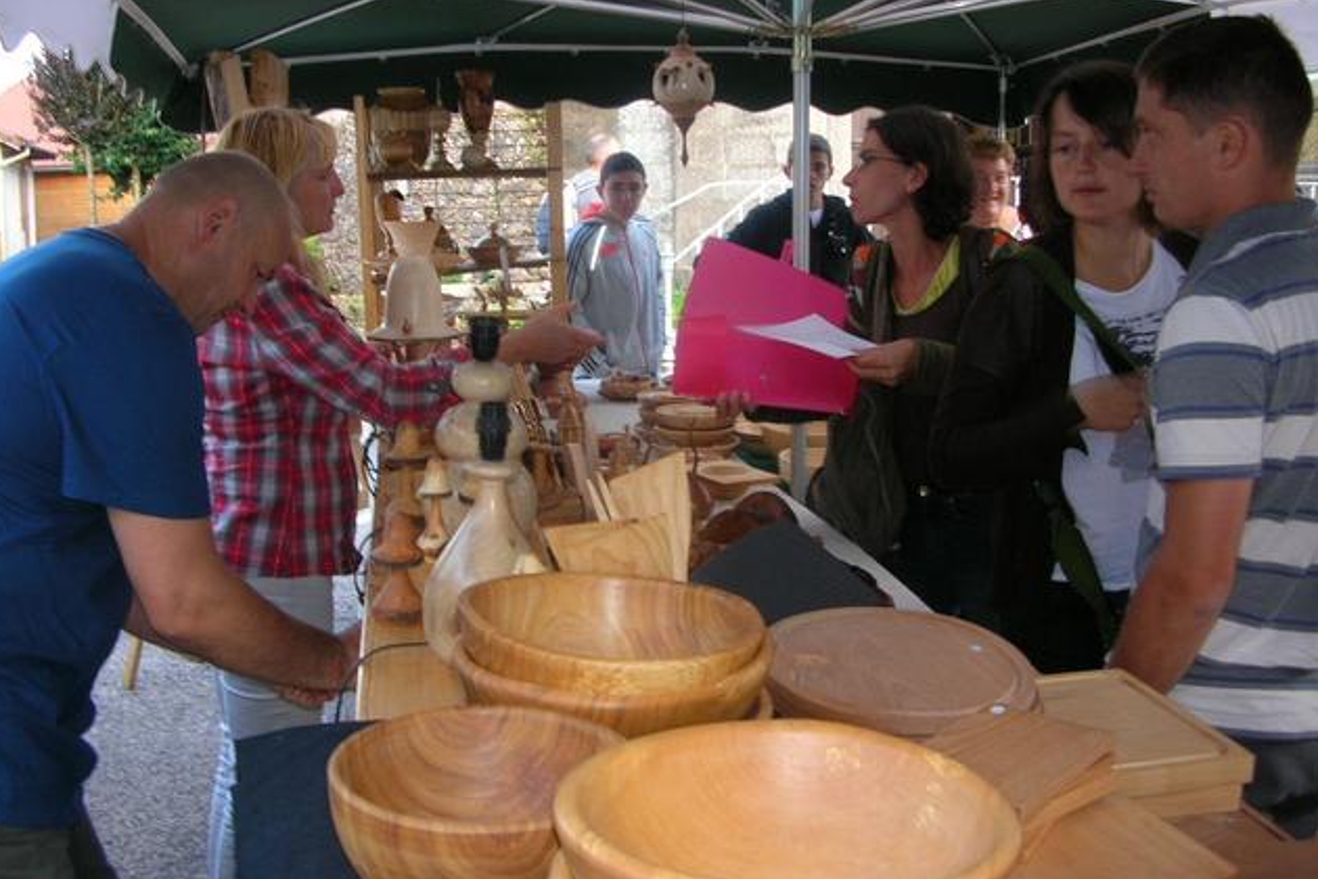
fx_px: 1355
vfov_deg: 35.9
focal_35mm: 37
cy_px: 396
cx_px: 659
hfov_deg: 51.9
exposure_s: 1/30
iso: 50
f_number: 2.8
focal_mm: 5.8
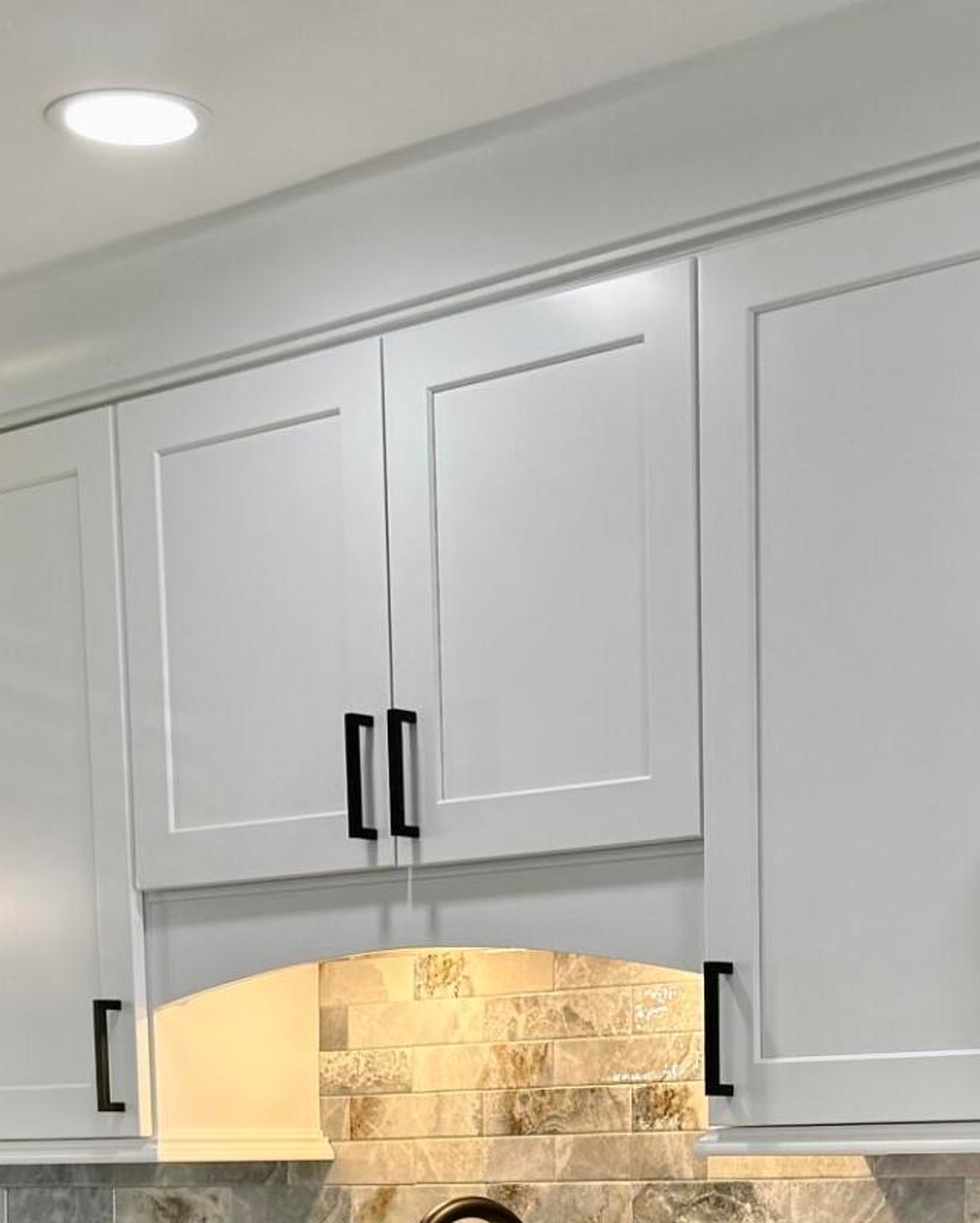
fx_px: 2899
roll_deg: +0.5
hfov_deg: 19.1
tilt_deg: -4.2
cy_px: 1401
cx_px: 633
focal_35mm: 80
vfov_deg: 22.3
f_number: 1.78
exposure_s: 1/120
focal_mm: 6.76
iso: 64
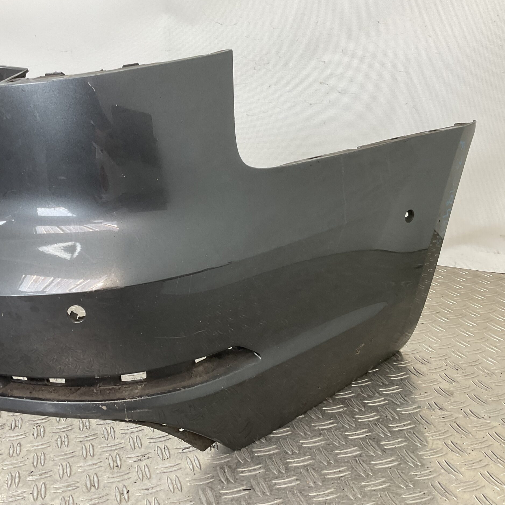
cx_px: 176
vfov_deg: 47.2
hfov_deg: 46.6
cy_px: 247
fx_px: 578
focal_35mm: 35
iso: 32
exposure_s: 1/120
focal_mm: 3
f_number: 1.8
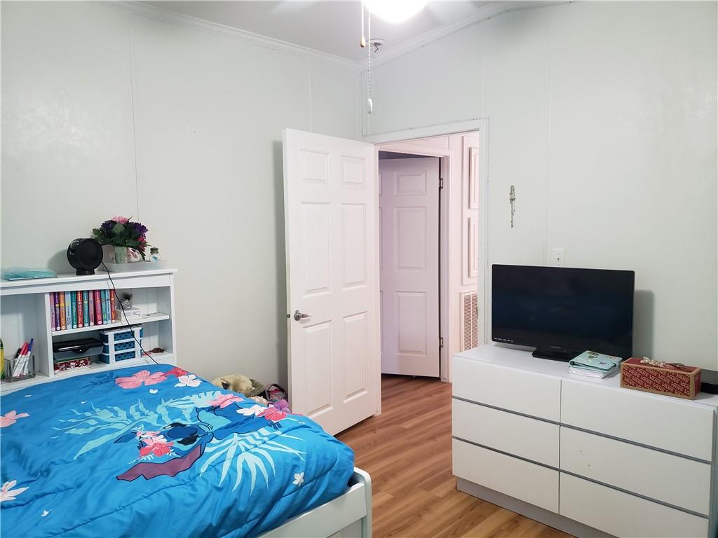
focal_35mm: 26
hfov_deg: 67.3
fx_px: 539
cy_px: 269
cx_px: 359
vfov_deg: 53.1
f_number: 1.5
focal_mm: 4.3
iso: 250
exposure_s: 1/40
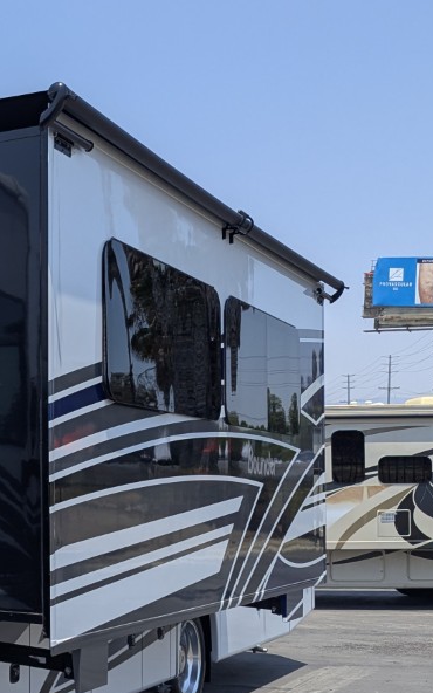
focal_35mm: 60
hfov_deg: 17.5
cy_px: 482
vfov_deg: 33.6
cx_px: -346
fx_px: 1133
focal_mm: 6.81
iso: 45
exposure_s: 1/2463
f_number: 1.85
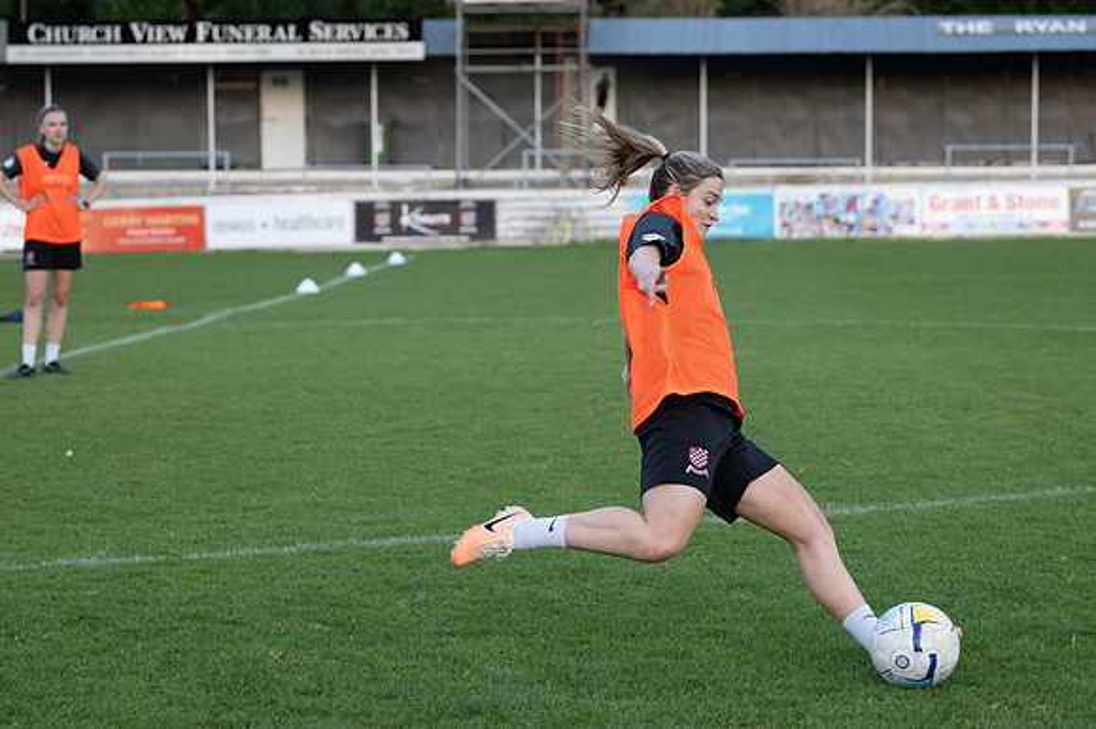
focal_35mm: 105
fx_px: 3195
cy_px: 364
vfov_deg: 13.0
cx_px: 548
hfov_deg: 19.5
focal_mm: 70
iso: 1000
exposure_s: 1/800
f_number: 3.2
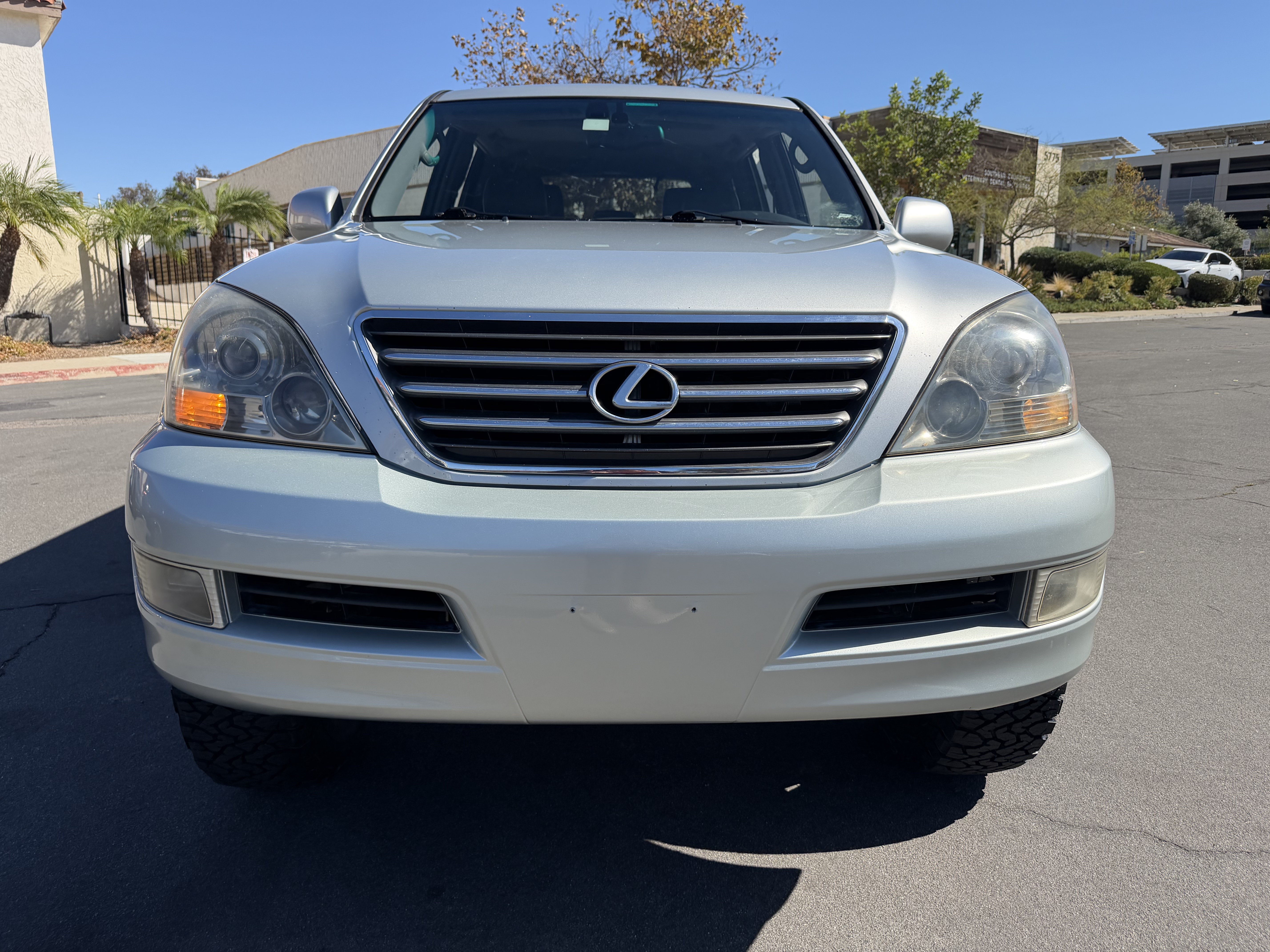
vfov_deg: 56.8
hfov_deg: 71.6
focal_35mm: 24
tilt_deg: -10.4
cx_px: 635
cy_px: 476
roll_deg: +0.7
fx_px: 881
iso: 100
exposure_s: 1/4673
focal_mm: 6.76
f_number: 1.78
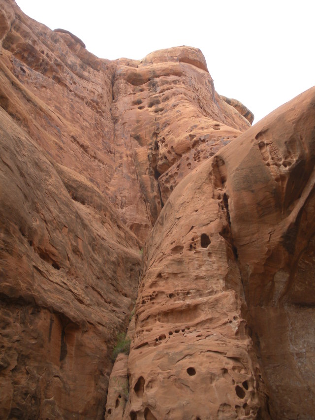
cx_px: 158
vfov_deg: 51.3
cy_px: 210
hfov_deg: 39.7
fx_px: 437
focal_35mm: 36
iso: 64
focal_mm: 6.3
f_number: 3.5
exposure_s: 1/165
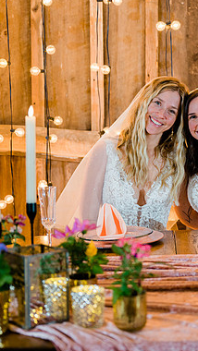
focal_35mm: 68
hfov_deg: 17.5
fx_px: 634
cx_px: 171
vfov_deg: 31.0
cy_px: 174
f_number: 2.8
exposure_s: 1/200
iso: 800
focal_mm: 42
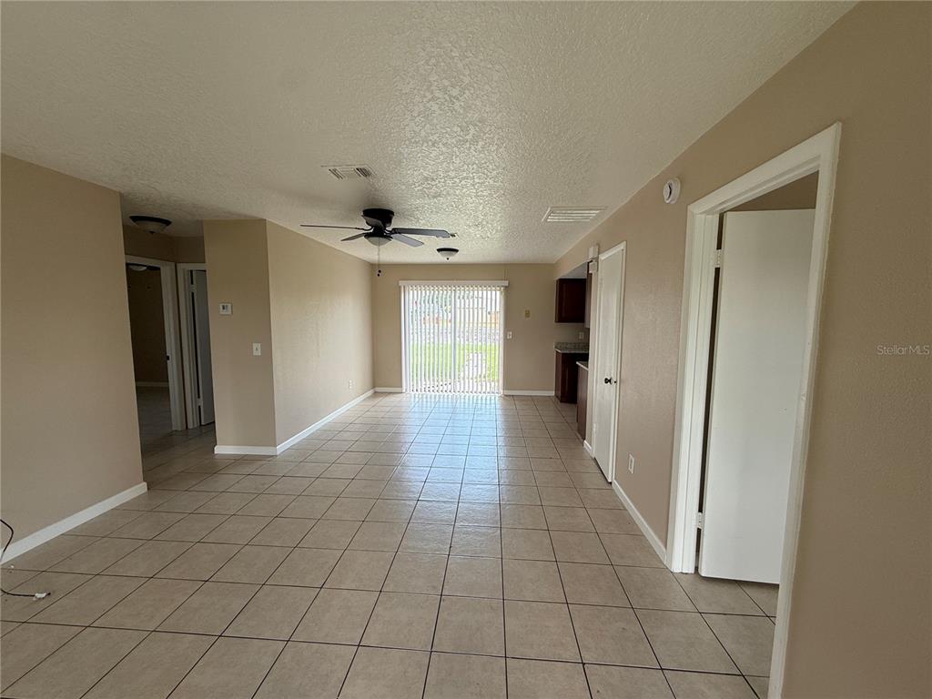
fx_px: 377
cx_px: 466
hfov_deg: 102.1
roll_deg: -0.3
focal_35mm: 14
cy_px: 350
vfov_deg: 85.7
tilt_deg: -5.2
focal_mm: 2.22
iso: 50
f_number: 2.2
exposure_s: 1/113
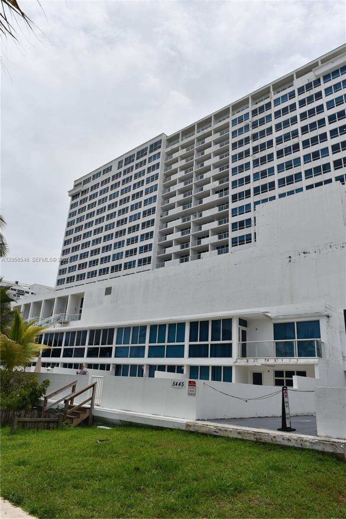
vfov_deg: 73.7
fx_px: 346
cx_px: 173
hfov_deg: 53.1
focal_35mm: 24
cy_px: 260
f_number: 11
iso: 200
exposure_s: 1/500
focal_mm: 24
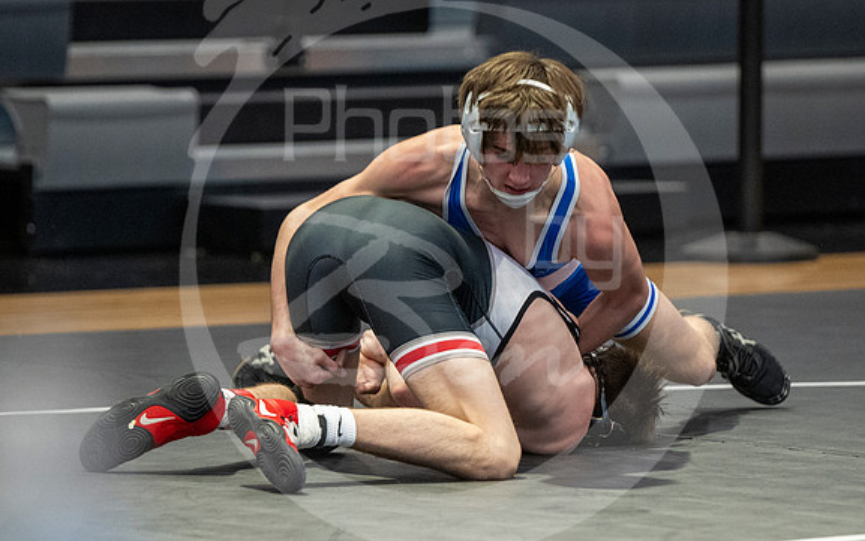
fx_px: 8843
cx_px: 475
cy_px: 492
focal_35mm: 375
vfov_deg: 3.5
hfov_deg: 5.6
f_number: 2.8
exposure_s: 1/1000
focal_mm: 185
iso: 3200
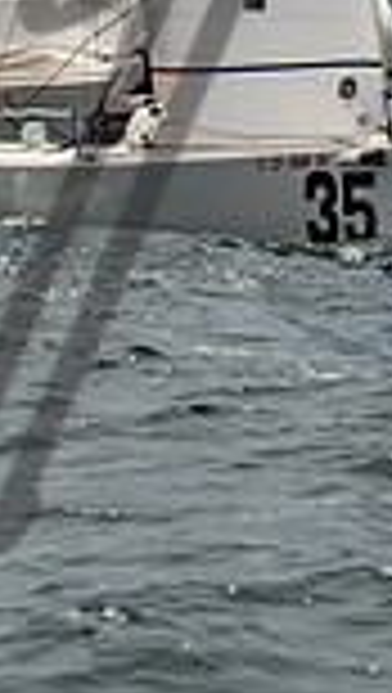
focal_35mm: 851
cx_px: -390
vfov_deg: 2.5
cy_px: -2
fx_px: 15674
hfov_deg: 1.4
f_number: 6.3
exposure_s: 1/3200
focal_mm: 200
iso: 400
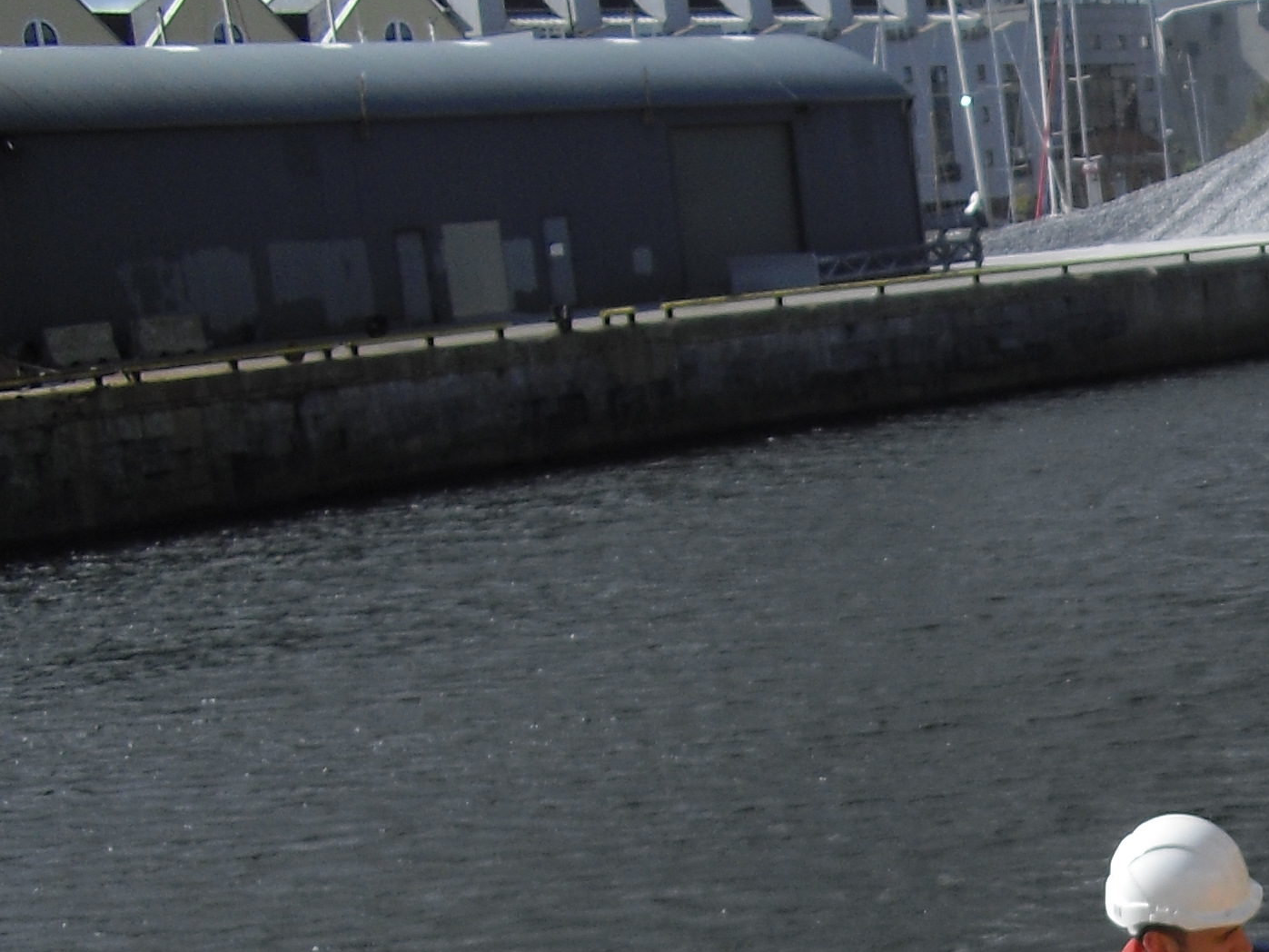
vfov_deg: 15.2
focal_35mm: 94
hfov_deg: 19.4
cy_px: 1122
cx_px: 1613
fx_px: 3446
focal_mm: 6.3
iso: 64
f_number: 7.8
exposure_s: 1/160
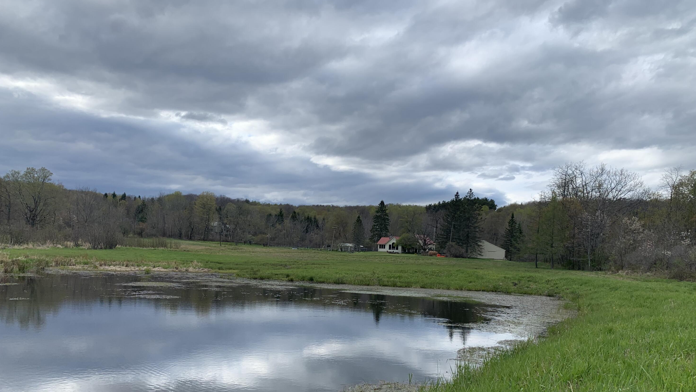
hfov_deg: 66.1
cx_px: 348
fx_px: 535
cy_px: 264
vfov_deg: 39.7
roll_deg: -1.6
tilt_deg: +0.1
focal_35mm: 29
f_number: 1.8
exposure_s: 1/1585
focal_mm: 4.25
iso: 25
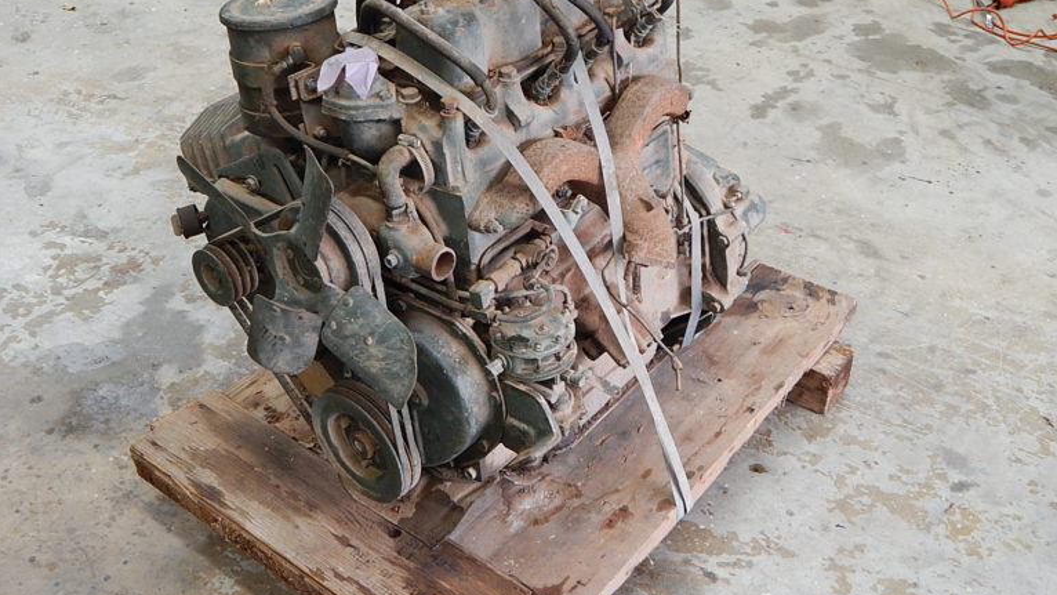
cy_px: 235
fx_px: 1317
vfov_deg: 25.4
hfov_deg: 43.7
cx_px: 528
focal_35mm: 47
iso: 280
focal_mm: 7.7
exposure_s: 1/30
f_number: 3.6
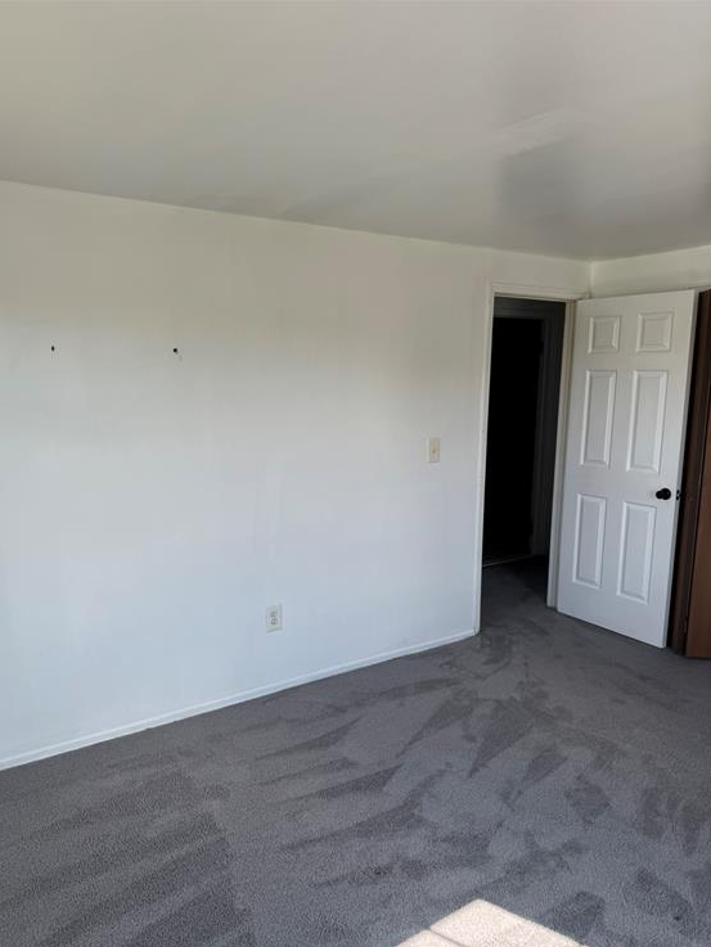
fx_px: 684
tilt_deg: -10.3
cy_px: 492
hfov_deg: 54.9
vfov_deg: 69.4
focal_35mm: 25
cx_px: 348
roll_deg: +0.1
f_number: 1.78
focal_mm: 6.76
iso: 80
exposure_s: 1/293
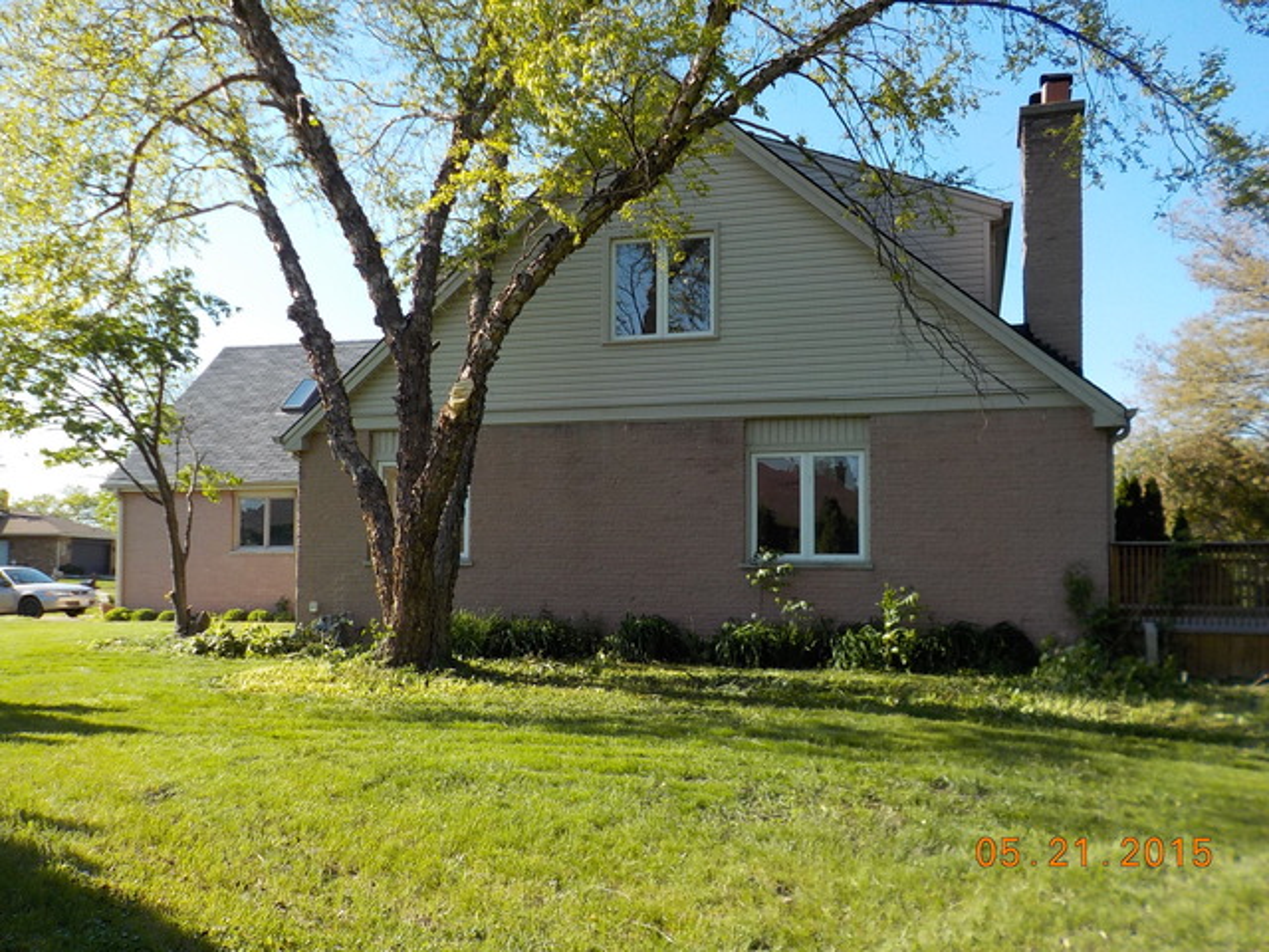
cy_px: 476
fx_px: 1100
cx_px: 634
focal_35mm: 30
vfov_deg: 46.8
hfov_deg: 60.0
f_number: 3.3
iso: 125
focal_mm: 4.1
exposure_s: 1/640
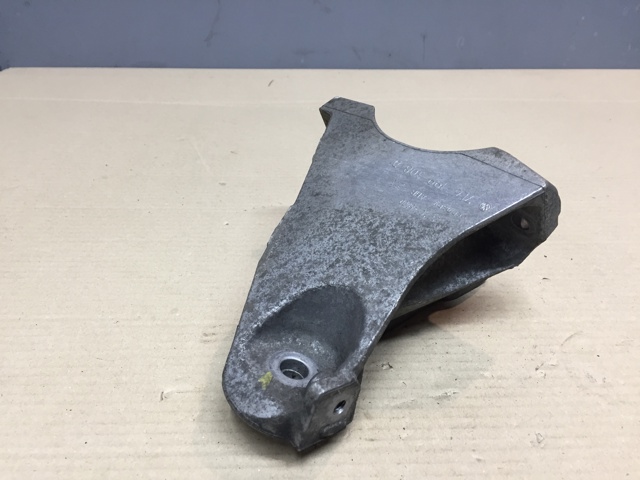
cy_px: 240
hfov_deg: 61.7
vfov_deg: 48.2
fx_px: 536
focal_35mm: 29
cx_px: 320
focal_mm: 4.15
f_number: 2.2
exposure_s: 1/33
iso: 64
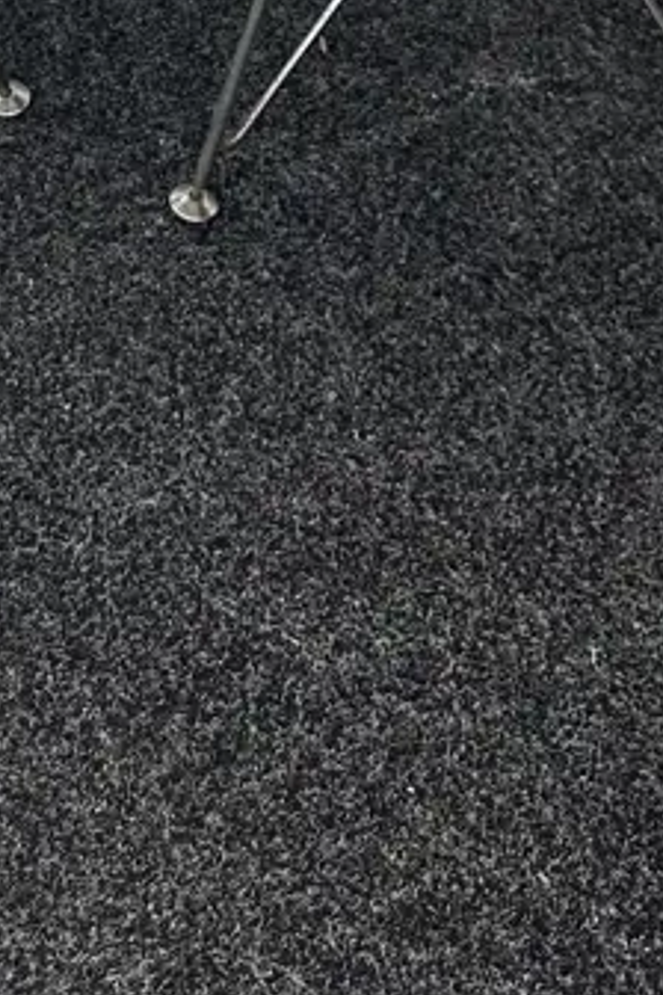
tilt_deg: -31.0
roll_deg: -0.6
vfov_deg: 22.4
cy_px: -456
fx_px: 2099
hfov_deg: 17.7
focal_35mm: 76
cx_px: 71
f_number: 1.78
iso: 200
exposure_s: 1/100
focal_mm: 6.86
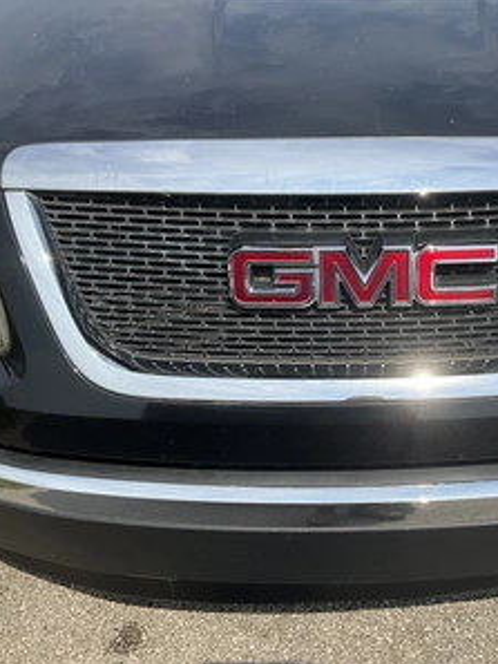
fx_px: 748
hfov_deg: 36.0
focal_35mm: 39
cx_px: 373
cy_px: 333
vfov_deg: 47.8
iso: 25
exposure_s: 1/2058
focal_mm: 3
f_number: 1.8
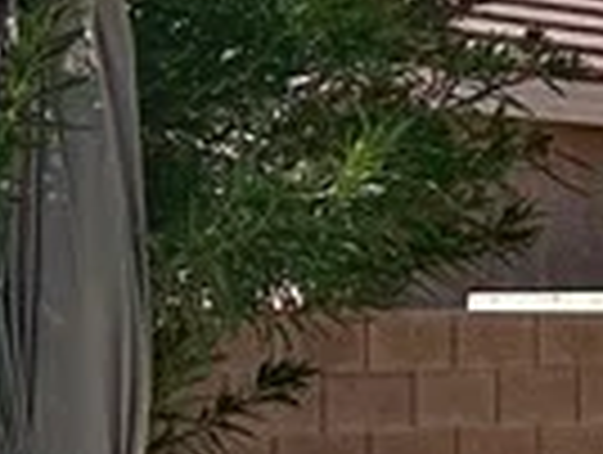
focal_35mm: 183
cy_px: 342
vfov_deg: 8.1
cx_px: 1904
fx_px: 3194
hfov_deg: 8.6
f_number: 1.78
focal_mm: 6.86
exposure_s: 1/9709
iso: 80
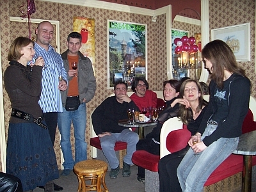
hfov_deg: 54.0
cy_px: 96
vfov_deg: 41.8
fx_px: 251
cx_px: 128
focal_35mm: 34
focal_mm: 5.6
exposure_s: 1/60
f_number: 2.7
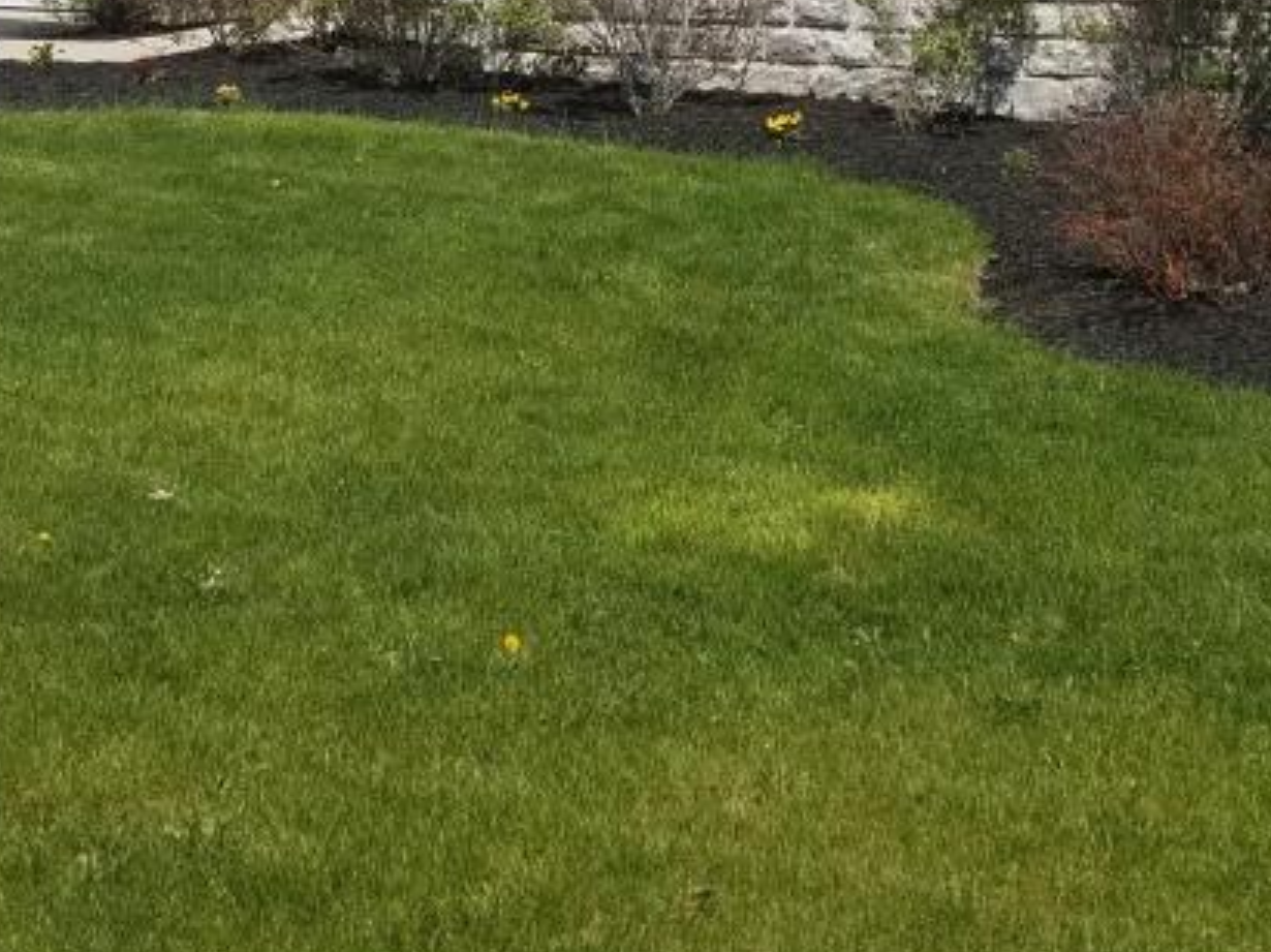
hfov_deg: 29.8
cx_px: 698
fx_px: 2385
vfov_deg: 21.4
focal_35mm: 65
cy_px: -96
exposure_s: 1/4288
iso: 50
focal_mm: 4.2
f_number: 1.7
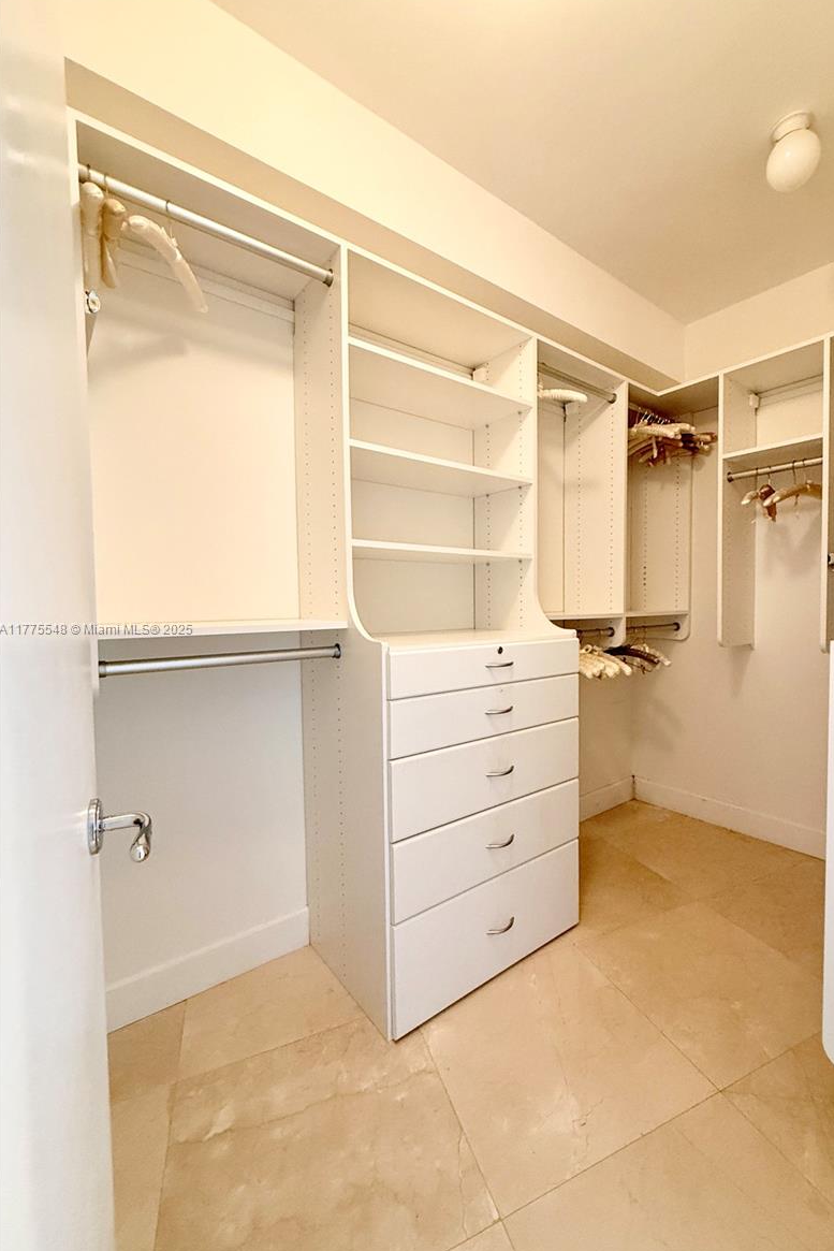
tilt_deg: -1.6
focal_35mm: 15
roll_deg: +1.1
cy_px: 629
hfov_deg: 76.9
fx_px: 521
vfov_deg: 100.4
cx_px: 478
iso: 400
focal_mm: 2.22
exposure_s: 1/60
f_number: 2.2
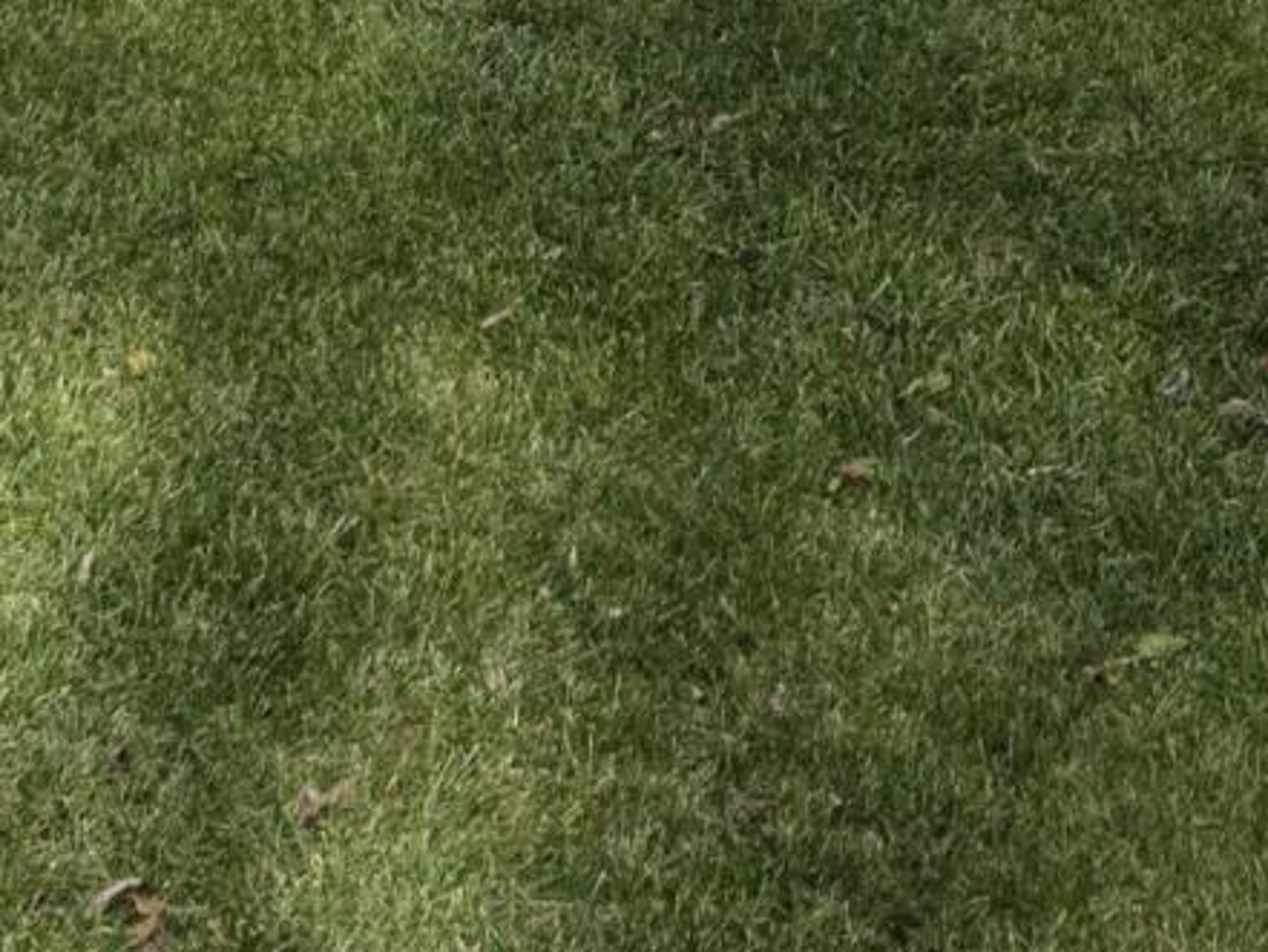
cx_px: 1829
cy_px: -2151
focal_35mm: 163
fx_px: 5972
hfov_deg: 11.7
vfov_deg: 7.6
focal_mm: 12.29
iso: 110
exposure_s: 1/200
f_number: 2.8
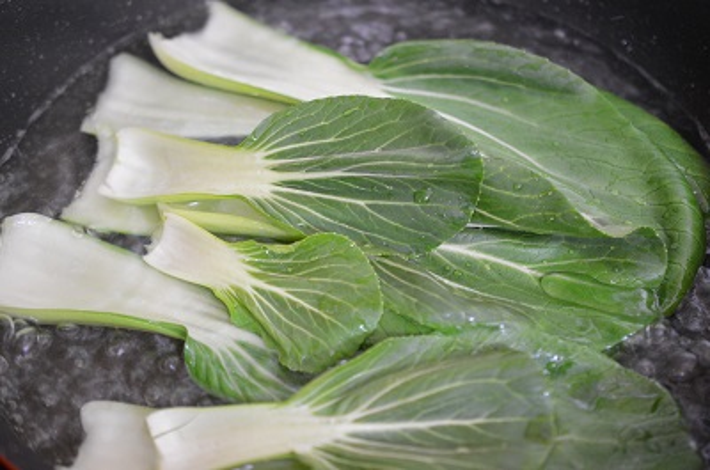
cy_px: 235
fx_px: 1181
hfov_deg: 33.5
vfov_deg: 22.5
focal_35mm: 60
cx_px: 355
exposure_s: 1/60
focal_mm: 40
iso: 2000
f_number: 3
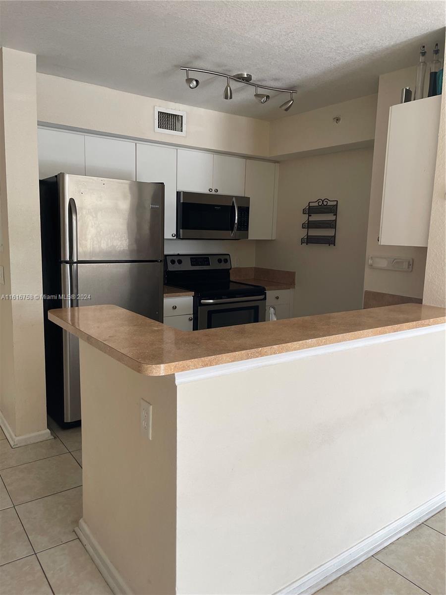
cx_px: 223
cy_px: 298
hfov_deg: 54.9
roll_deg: -2.1
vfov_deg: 69.4
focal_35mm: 25
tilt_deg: -6.3
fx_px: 429
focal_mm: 5.1
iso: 80
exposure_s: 1/121
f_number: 1.6
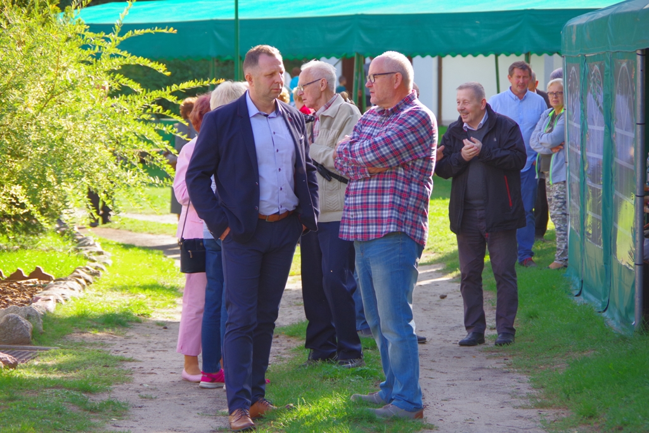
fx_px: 2704
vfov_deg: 9.2
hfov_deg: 13.7
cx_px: 324
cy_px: 216
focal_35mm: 150
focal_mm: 100
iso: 200
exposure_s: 1/160
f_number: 5.6
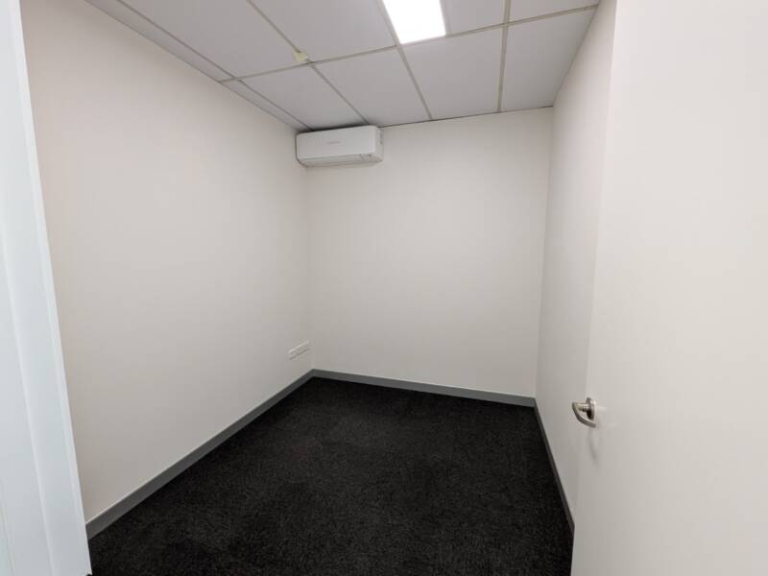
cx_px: 384
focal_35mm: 13
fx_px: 288
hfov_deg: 106.2
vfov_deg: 89.9
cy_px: 288
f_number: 2.2
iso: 62
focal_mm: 1.95
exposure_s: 1/23.8
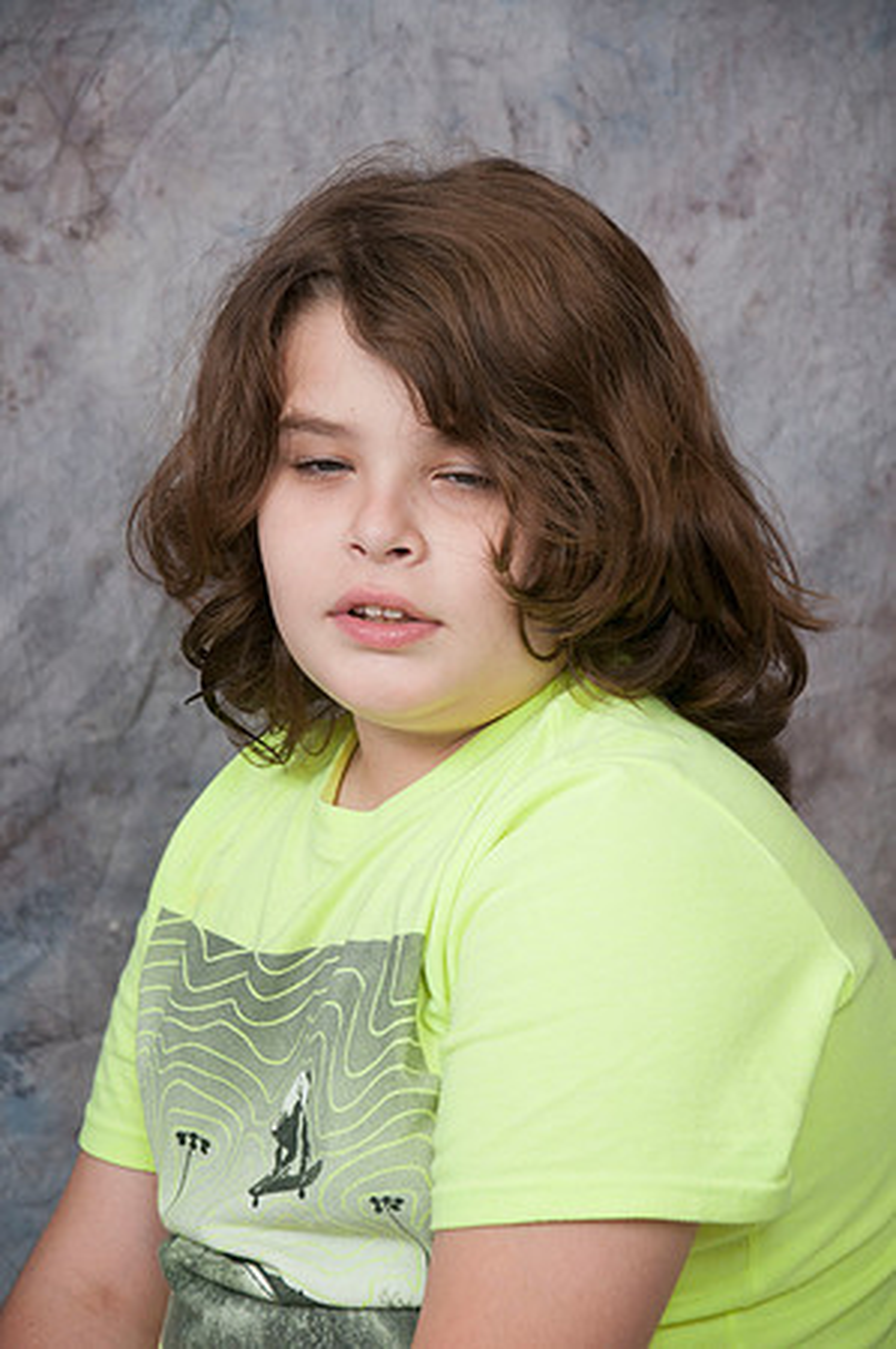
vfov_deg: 16.1
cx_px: 448
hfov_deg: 10.7
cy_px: 674
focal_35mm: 128
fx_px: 4771
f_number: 5.6
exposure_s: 1/125
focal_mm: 85
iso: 200
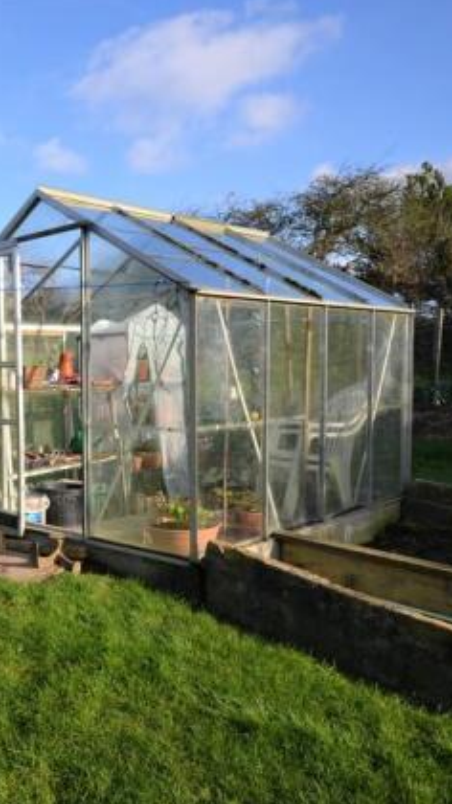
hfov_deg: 32.0
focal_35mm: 32
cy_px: 408
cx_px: -59
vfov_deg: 61.3
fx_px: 678
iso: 100
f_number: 8
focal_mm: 13
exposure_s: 1/200
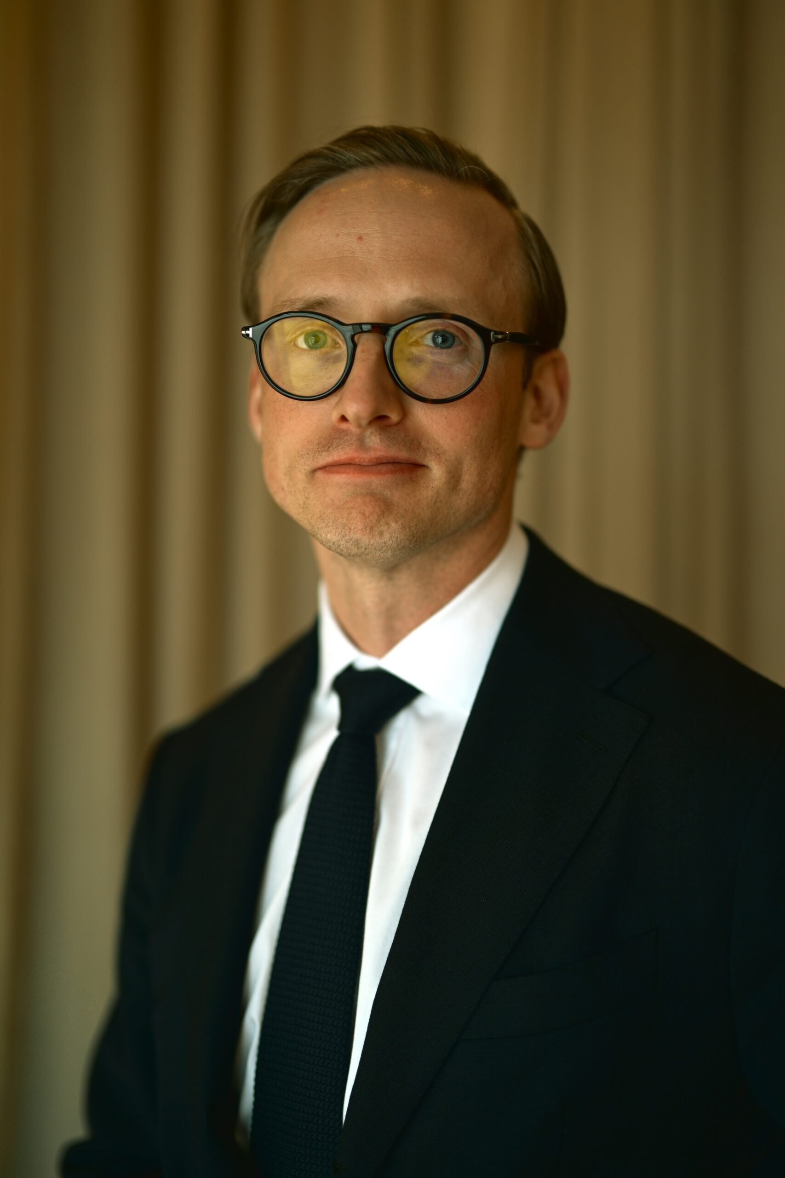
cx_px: 392
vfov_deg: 39.6
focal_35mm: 50
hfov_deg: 27.0
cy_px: 589
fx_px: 1635
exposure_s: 1/250
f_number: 1.2
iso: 100
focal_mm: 50
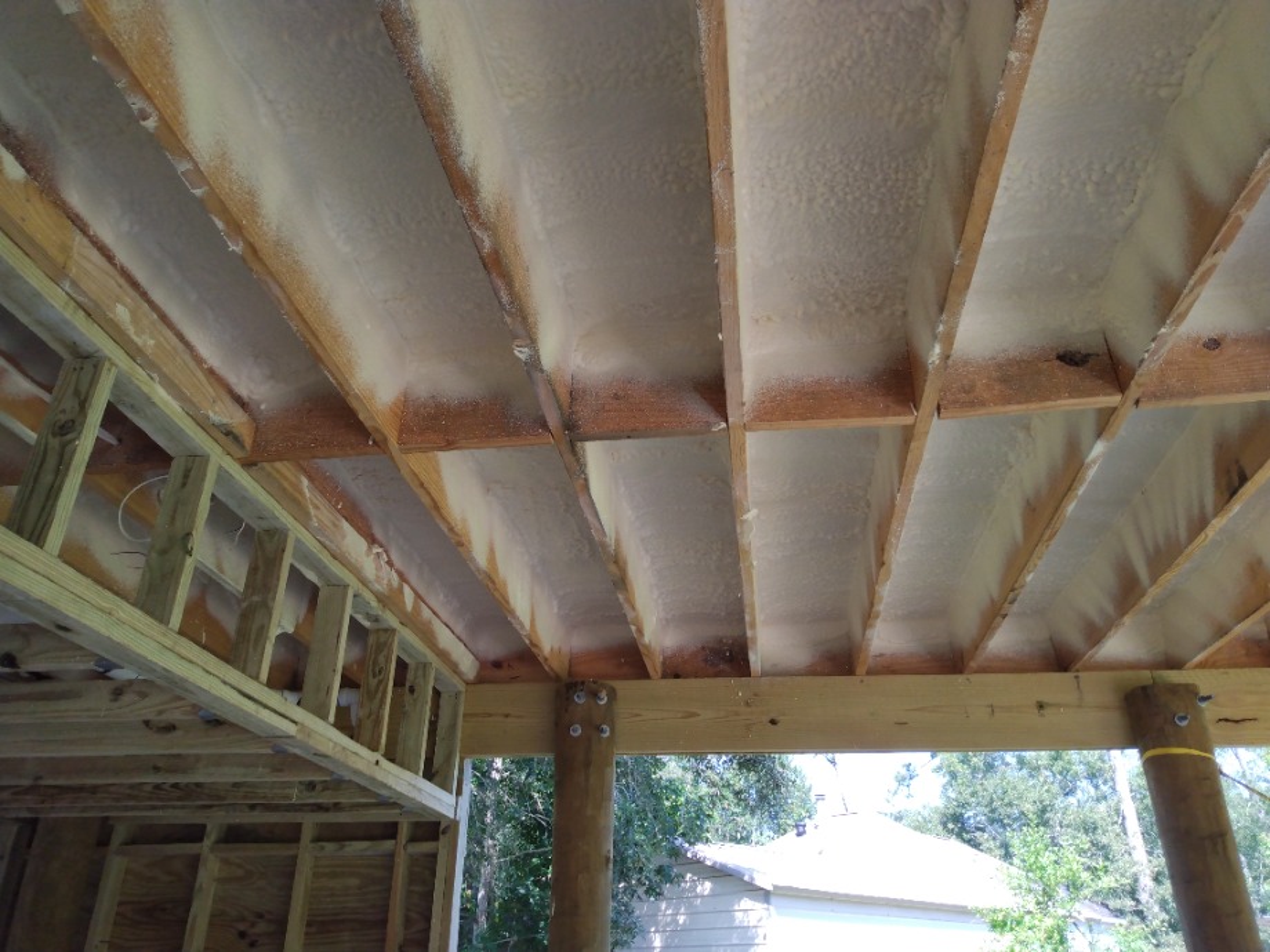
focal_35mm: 20
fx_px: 734
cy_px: 476
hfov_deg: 81.7
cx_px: 635
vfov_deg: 66.0
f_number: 2
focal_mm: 3.54
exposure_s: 1/212
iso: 100
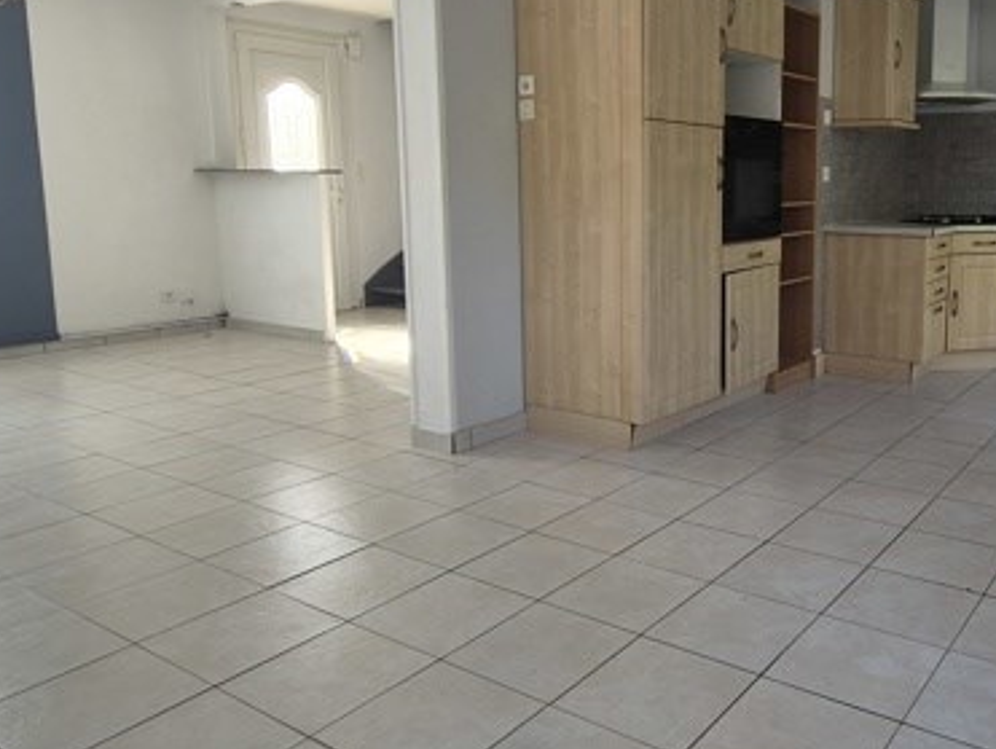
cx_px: 730
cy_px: 298
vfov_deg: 49.5
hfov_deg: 60.4
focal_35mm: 28
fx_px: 806
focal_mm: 2.2
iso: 80
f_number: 2.2
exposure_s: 1/100
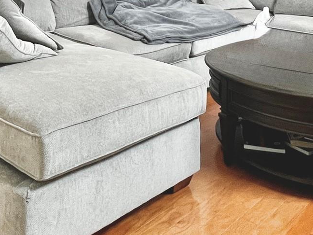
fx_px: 371
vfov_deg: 28.1
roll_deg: +1.4
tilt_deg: +3.2
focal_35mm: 41
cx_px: 114
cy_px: -80
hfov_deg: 45.3
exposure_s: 1/60
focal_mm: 1.57
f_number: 1.8
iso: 160
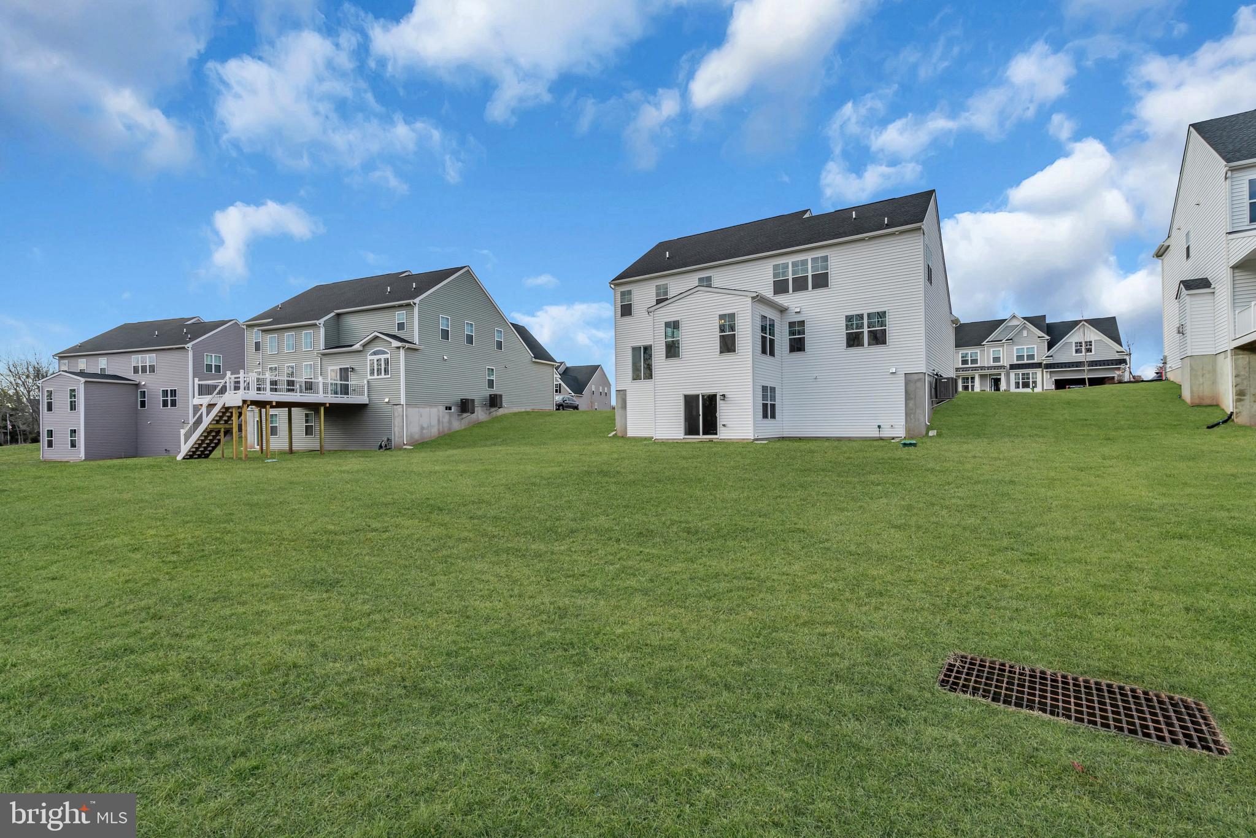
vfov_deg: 73.8
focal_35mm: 16
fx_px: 558
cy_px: 419
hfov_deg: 96.7
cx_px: 628
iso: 320
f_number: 16
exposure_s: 1/100
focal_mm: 16
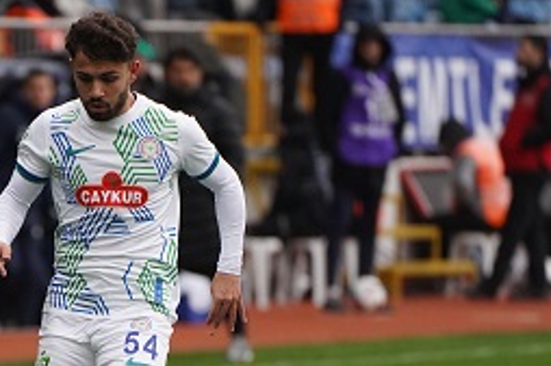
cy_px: 379
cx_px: 24
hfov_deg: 2.2
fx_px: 14454
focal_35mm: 945
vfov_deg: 1.5
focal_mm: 400
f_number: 5.6
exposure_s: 1/2000
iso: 4000
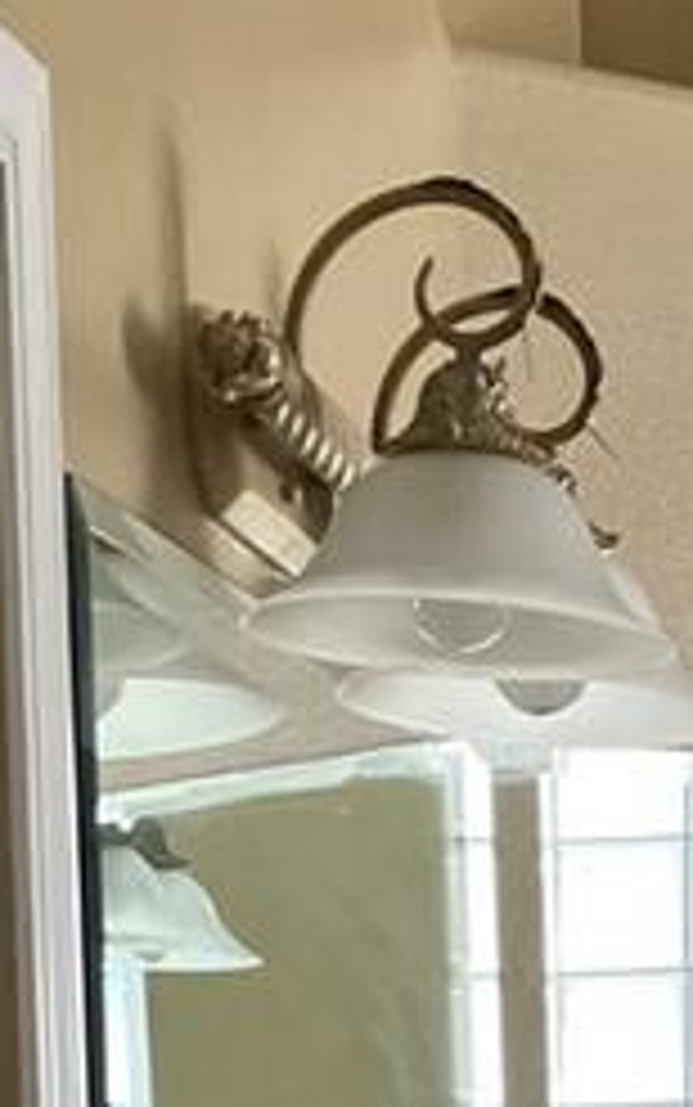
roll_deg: +1.1
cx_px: 1143
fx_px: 4377
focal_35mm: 145
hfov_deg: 8.8
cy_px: 1570
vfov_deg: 13.7
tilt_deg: -2.6
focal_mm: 3.99
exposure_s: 1/114
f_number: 1.8
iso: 80
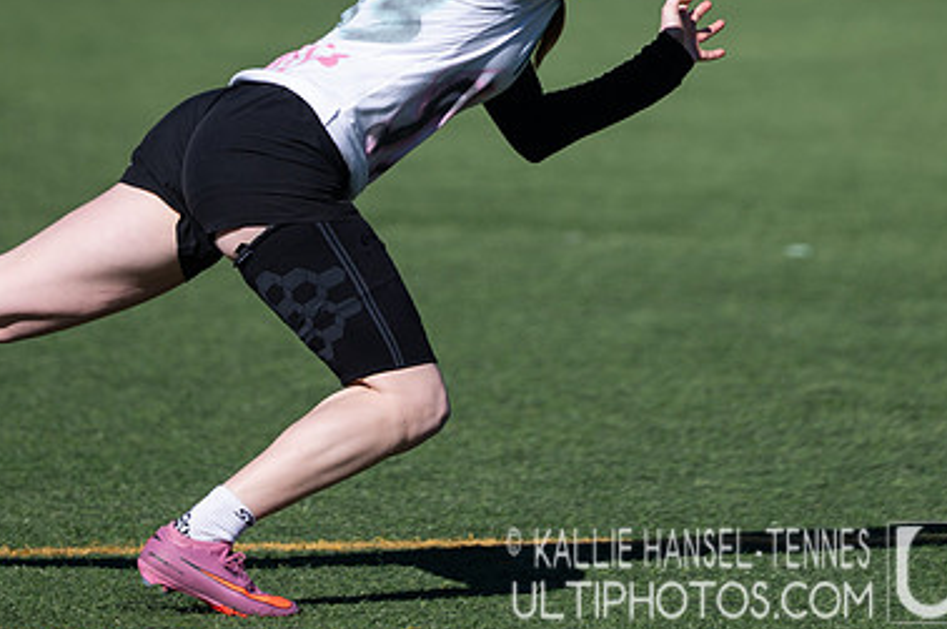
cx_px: 639
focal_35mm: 493
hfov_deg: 4.2
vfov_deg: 2.8
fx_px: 12952
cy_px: -113
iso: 100
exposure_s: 1/3200
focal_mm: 200
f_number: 2.8
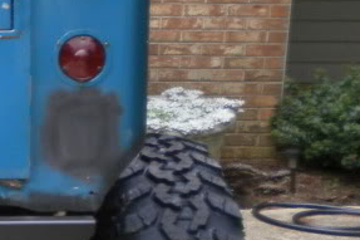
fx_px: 1299
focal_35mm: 130
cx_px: -191
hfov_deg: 14.6
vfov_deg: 10.5
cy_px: 75
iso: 201
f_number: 3.1
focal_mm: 6.3
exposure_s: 1/58
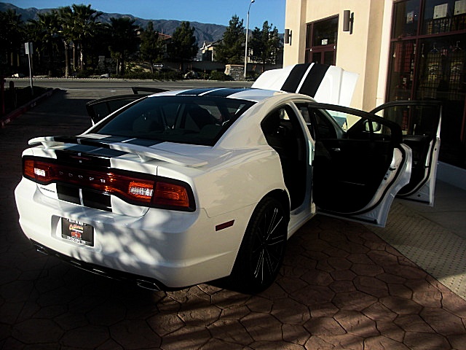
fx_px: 485
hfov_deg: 51.4
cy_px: 175
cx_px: 233
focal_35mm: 36
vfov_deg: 39.7
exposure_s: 1/125
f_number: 7.9
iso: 50
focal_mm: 6.3
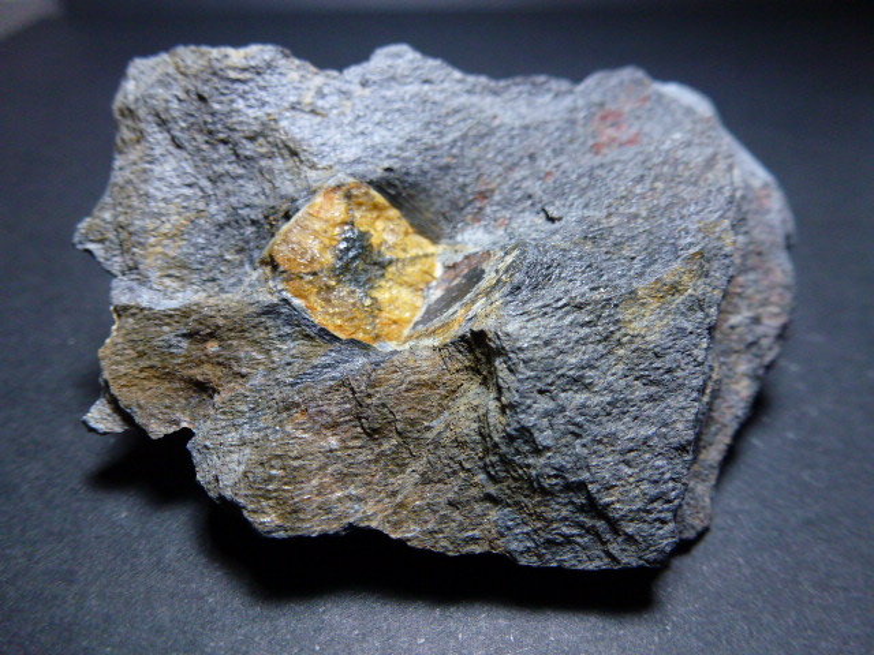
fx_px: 606
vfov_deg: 56.8
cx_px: 437
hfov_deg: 71.6
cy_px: 328
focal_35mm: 24
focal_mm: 4.3
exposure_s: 1/60
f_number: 3.3
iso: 250
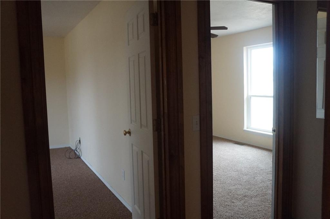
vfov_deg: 43.4
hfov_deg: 62.0
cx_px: 165
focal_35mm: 30
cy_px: 110
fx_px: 274
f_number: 4
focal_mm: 20
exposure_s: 1/160
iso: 2500
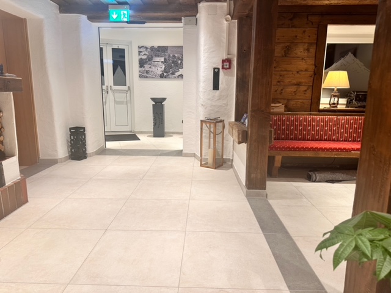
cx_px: 196
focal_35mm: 24
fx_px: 271
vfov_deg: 56.8
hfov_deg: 71.6
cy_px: 146
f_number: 1.78
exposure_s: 1/50
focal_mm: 6.86
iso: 160
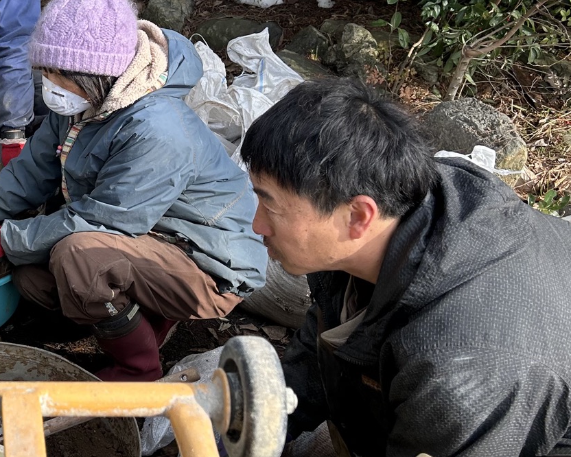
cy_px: 174
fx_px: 1031
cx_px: -3
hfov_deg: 28.9
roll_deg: -1.7
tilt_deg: -25.7
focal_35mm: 61
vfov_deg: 24.9
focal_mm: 5.7
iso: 50
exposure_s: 1/1252
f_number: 1.5
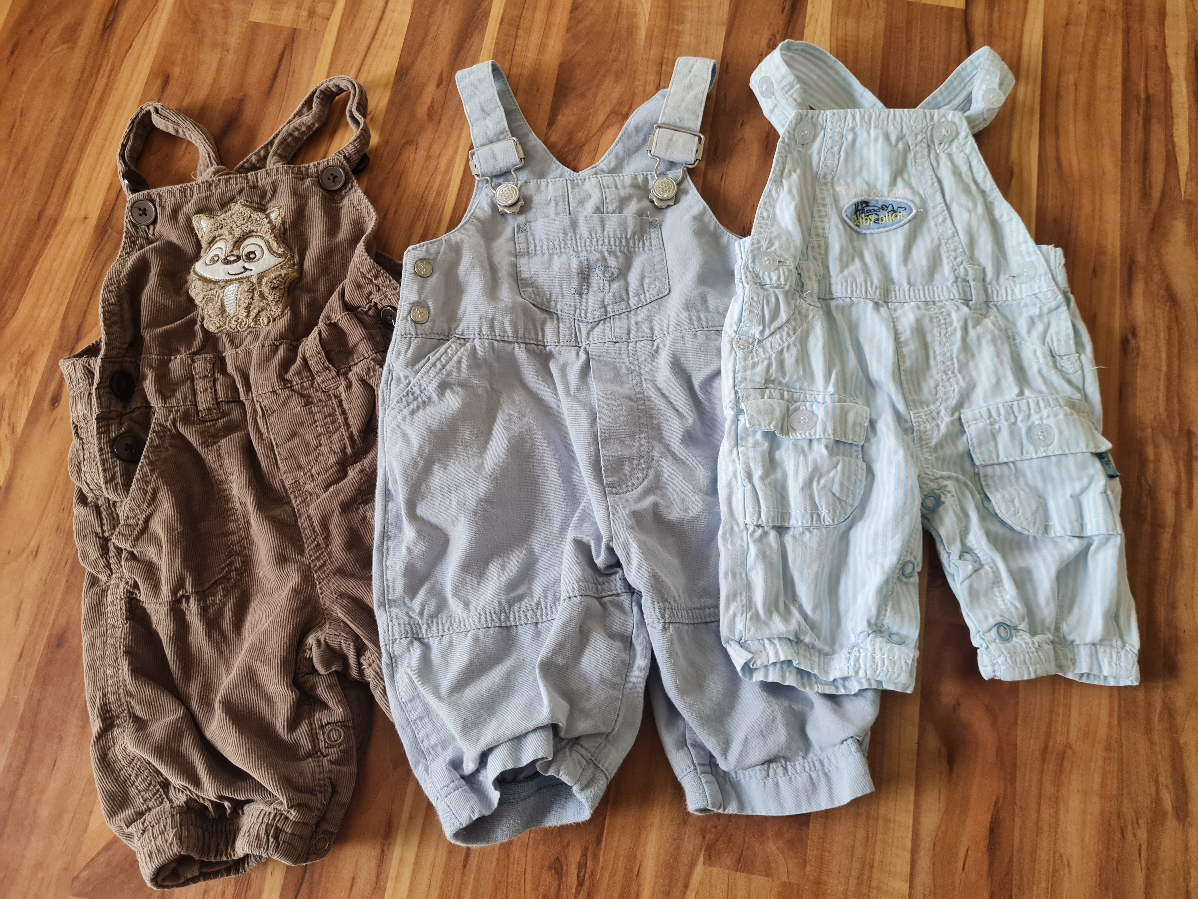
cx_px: 599
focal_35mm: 26
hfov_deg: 67.3
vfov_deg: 53.1
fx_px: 900
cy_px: 450
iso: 160
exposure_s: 1/50
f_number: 1.8
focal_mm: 5.4
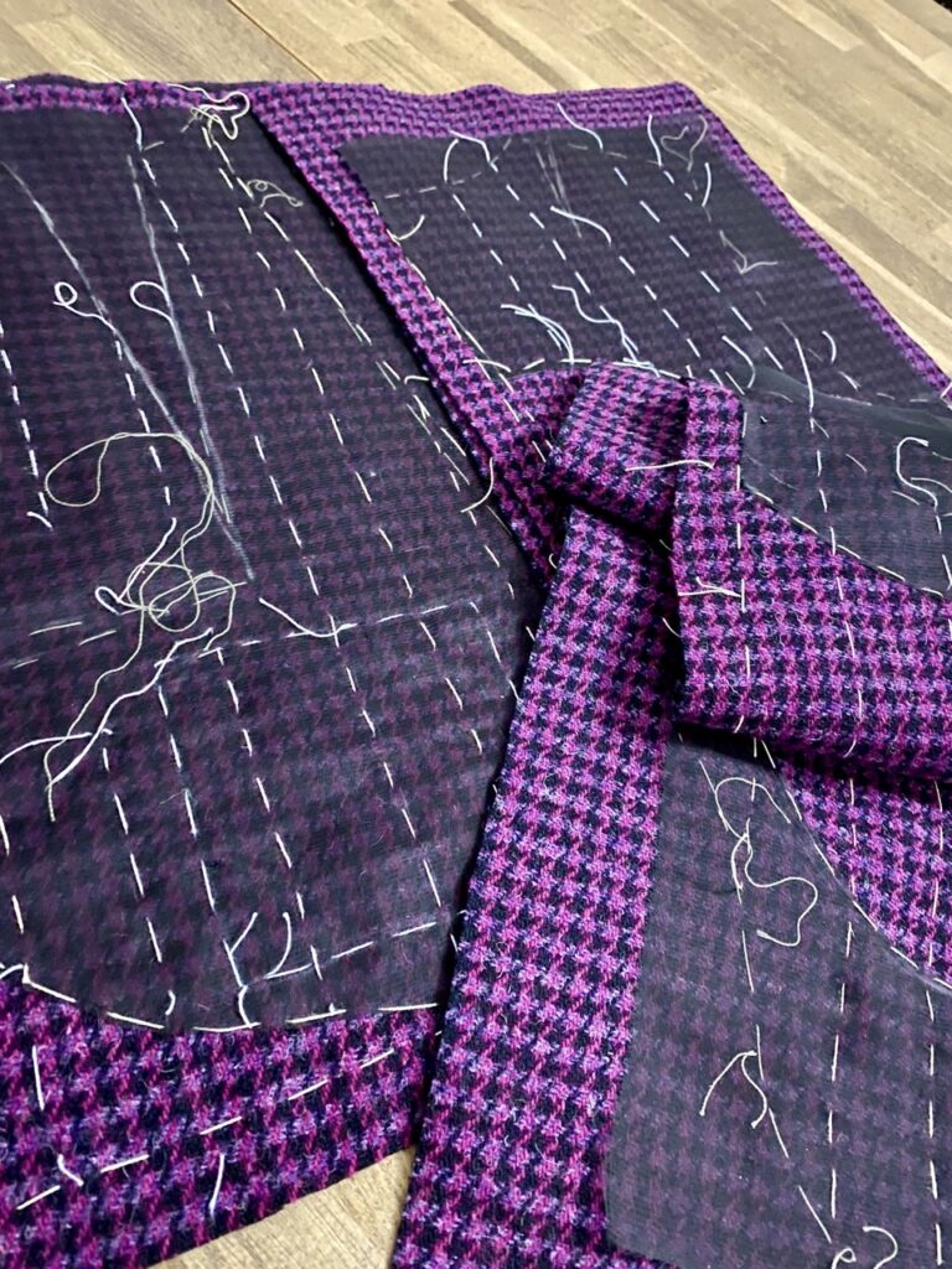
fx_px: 953
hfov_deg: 53.1
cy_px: 634
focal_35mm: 26
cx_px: 476
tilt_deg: -53.6
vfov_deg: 67.3
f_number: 1.8
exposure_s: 1/8
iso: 500
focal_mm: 4.25
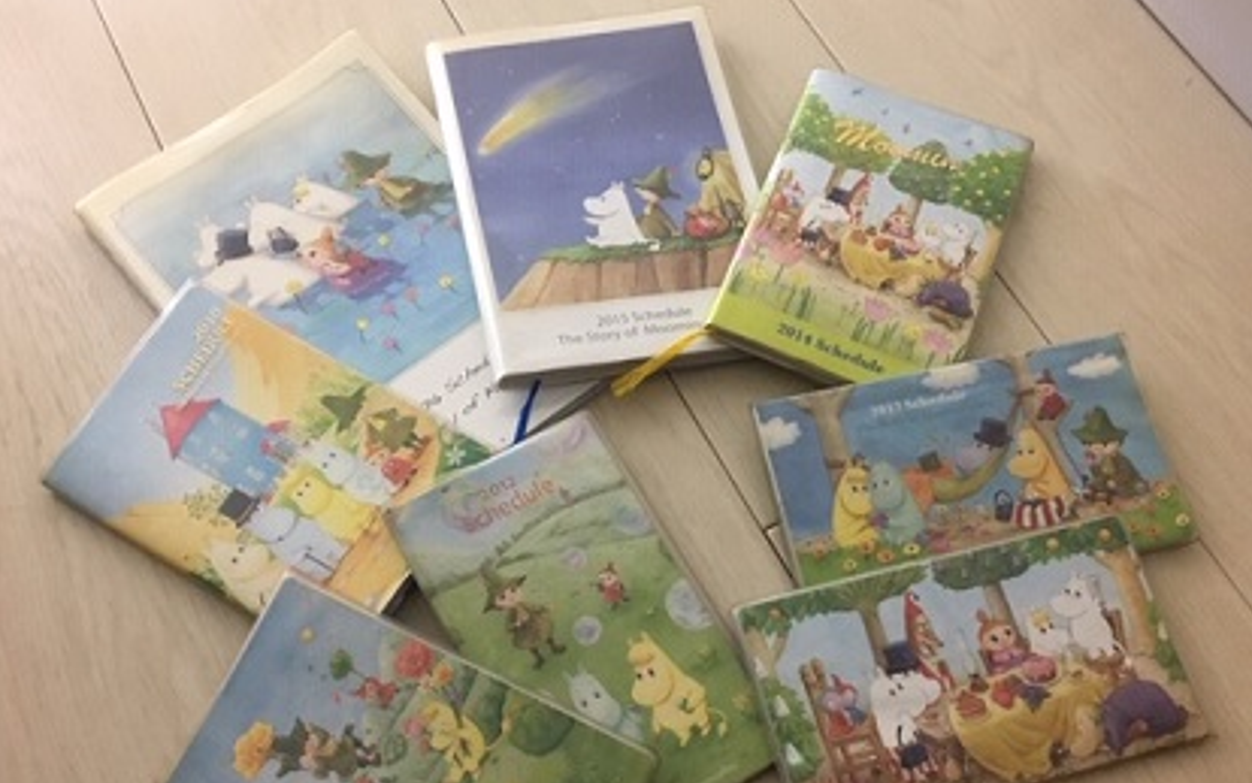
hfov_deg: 51.5
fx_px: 1297
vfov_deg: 33.4
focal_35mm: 38
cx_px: 623
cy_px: 505
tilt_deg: -64.5
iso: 160
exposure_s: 1/30
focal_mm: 4.15
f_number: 2.2
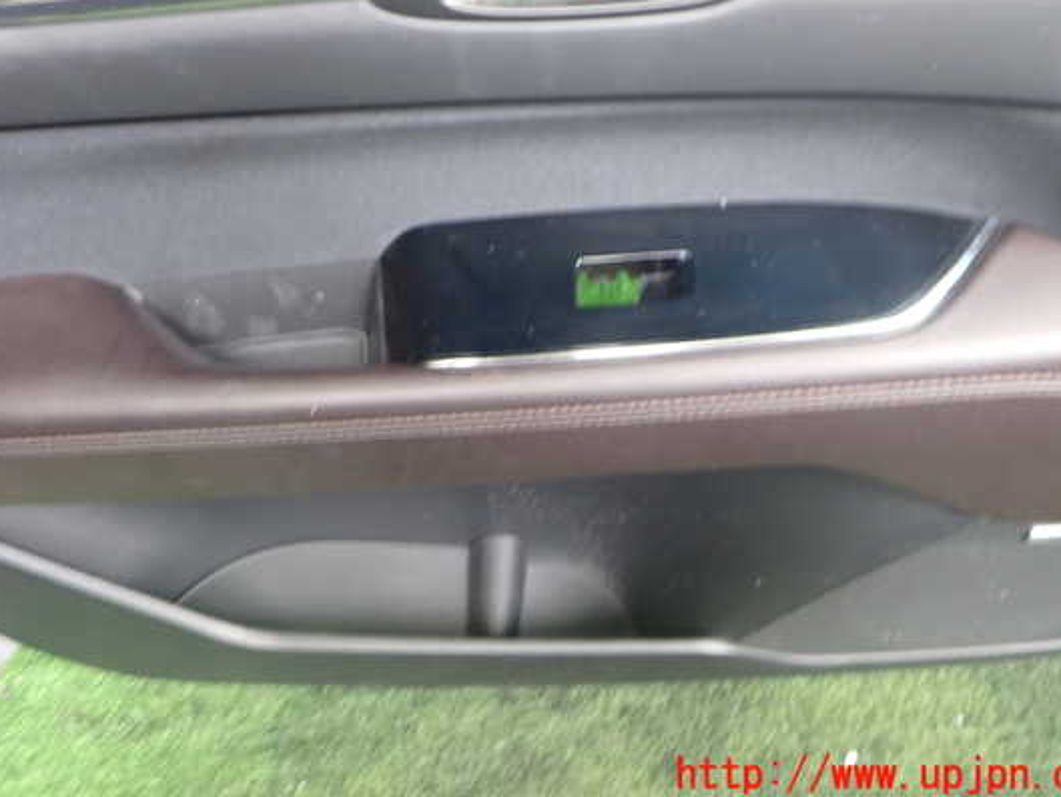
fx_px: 1042
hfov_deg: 53.9
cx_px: 527
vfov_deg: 41.7
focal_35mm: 34
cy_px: 349
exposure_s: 1/30
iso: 320
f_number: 2.3
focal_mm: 5.4
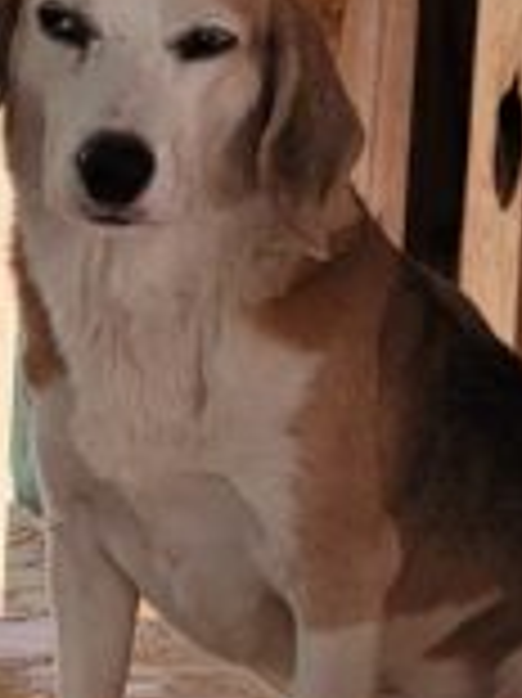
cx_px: -81
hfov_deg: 8.9
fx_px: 3322
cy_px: 45
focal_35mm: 165
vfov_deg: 11.9
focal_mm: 7
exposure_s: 1/120
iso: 50
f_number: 1.8
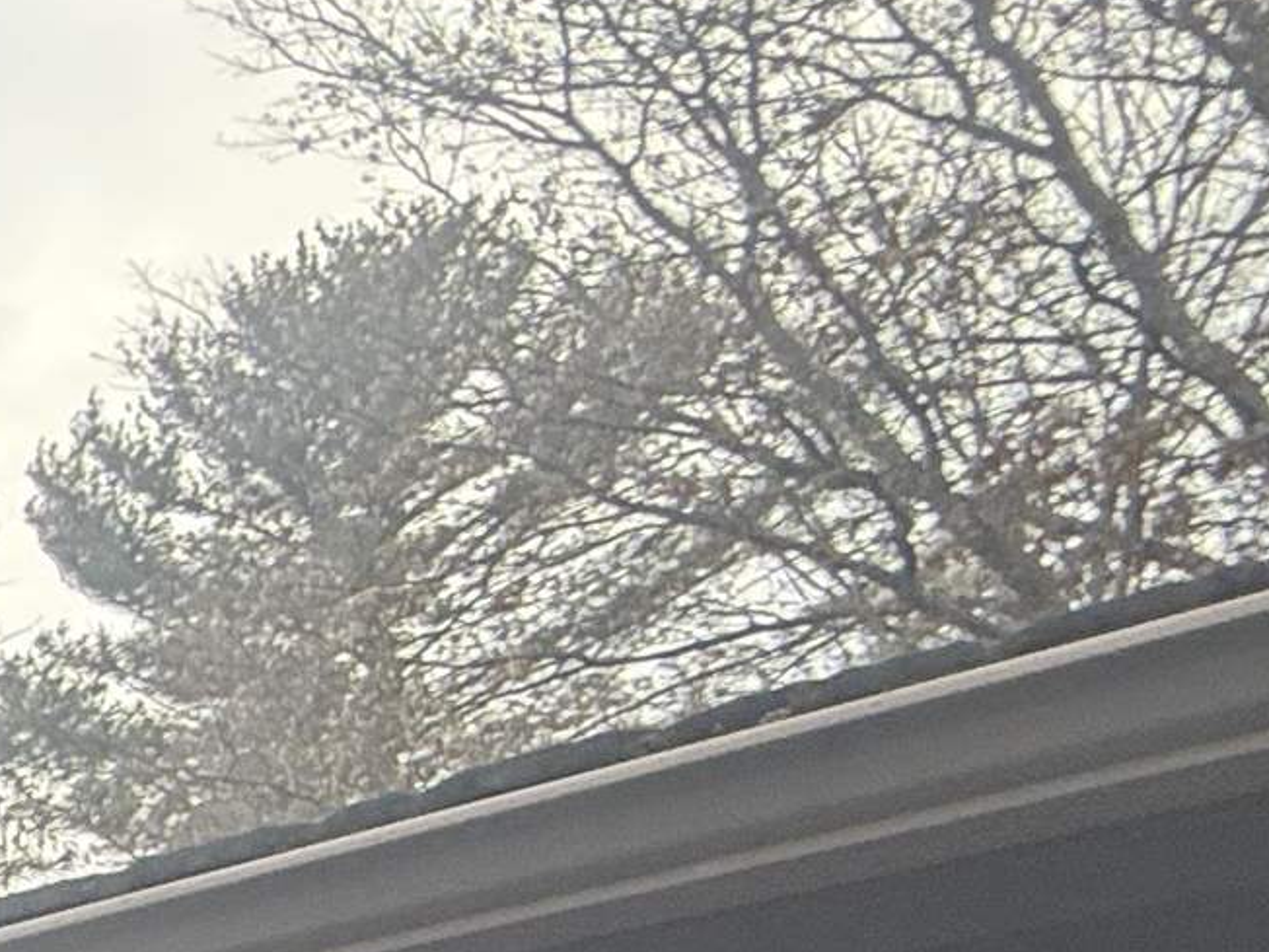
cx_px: -1705
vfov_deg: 18.5
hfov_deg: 15.7
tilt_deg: +5.4
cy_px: 1593
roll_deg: +2.0
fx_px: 2420
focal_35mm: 66
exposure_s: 1/113
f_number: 2.2
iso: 64
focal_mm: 2.22
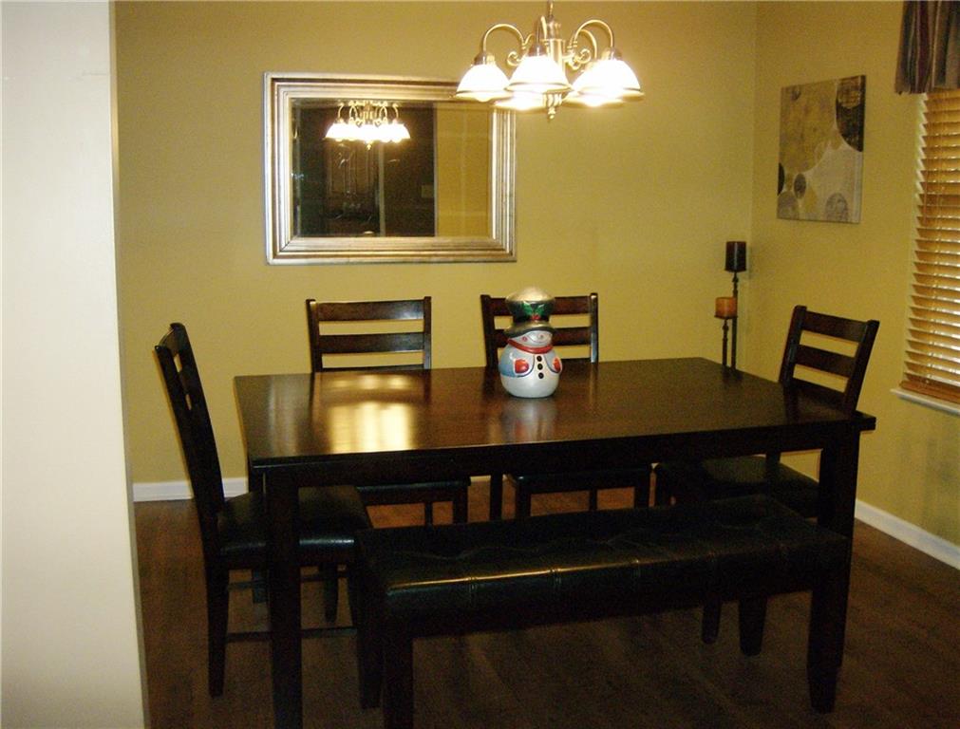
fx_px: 1003
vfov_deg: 40.0
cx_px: 480
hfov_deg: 51.1
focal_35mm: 36
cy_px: 364
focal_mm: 6
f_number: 2.8
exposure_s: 1/60
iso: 200
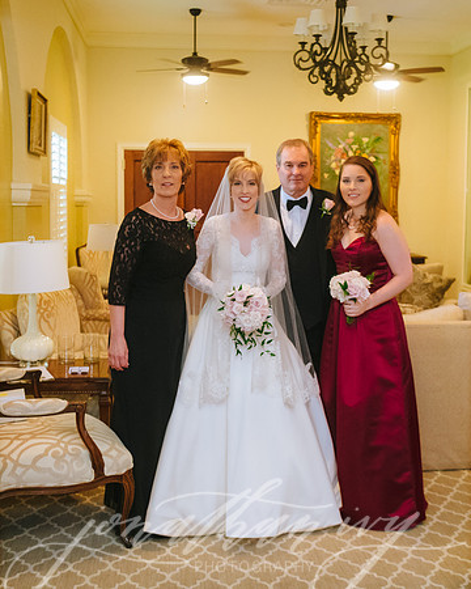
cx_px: 245
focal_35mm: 44
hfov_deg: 33.9
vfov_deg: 41.7
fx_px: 772
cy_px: 258
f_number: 2.8
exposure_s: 1/100
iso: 2000
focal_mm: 28
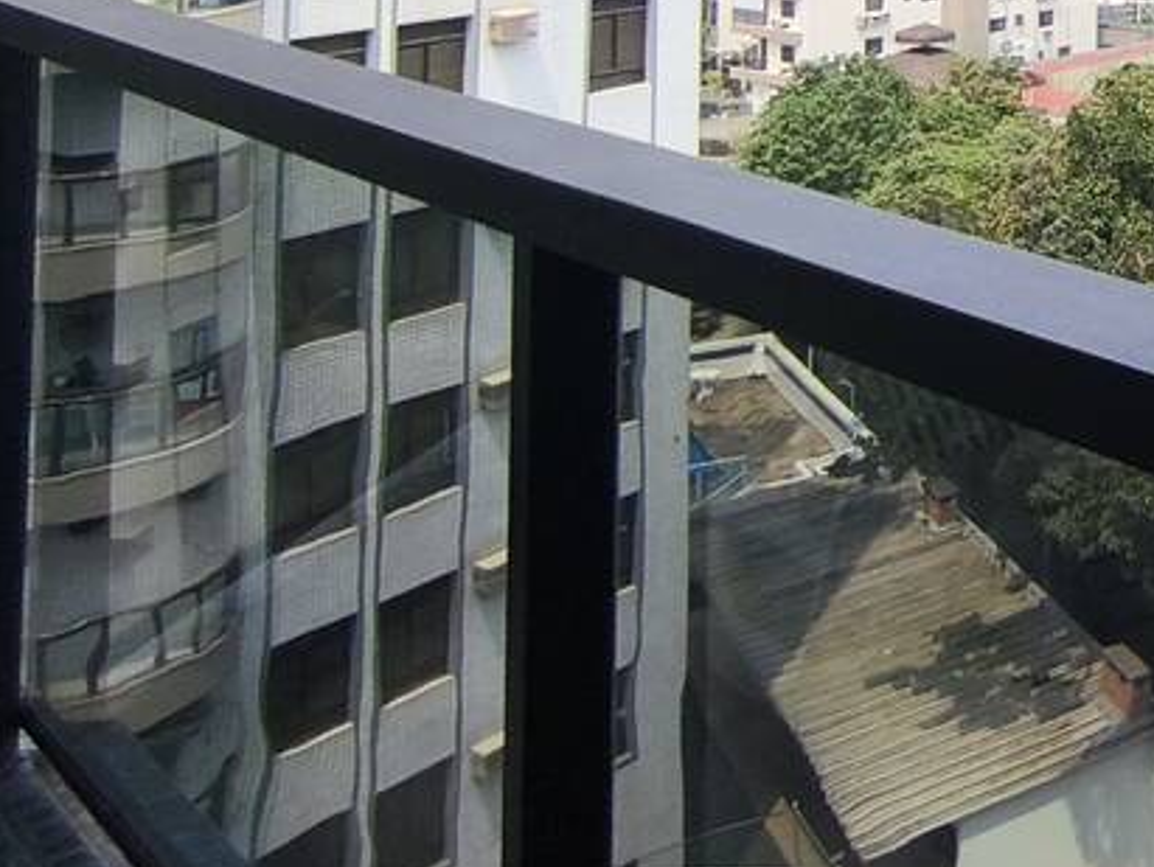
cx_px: 1682
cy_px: -342
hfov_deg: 26.2
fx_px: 1869
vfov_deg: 22.5
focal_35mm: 56
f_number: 2.2
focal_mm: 1.65
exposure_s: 1/1058
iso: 50
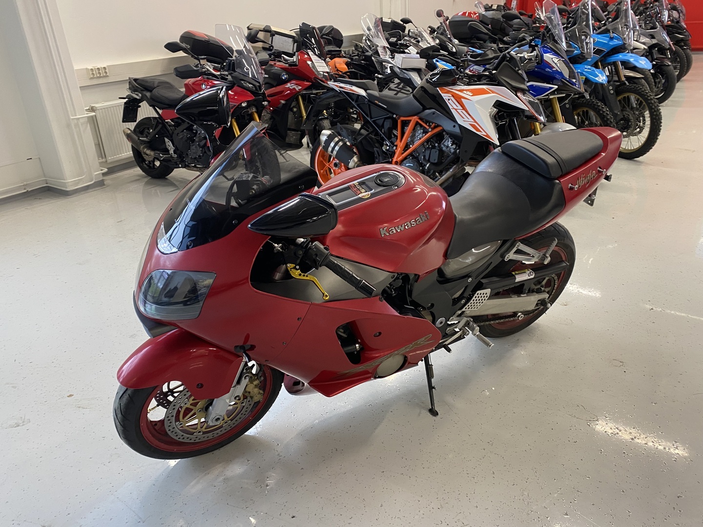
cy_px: 264
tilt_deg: -23.8
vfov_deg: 53.1
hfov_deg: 67.3
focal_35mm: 26
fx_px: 528
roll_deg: +2.9
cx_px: 352
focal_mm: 4.25
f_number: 1.8
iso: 125
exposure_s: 1/50
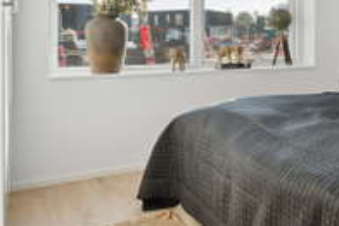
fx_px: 439
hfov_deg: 37.0
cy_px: 48
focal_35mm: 47
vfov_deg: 28.4
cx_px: 353
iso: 200
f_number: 8
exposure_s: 1/250
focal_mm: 14.5
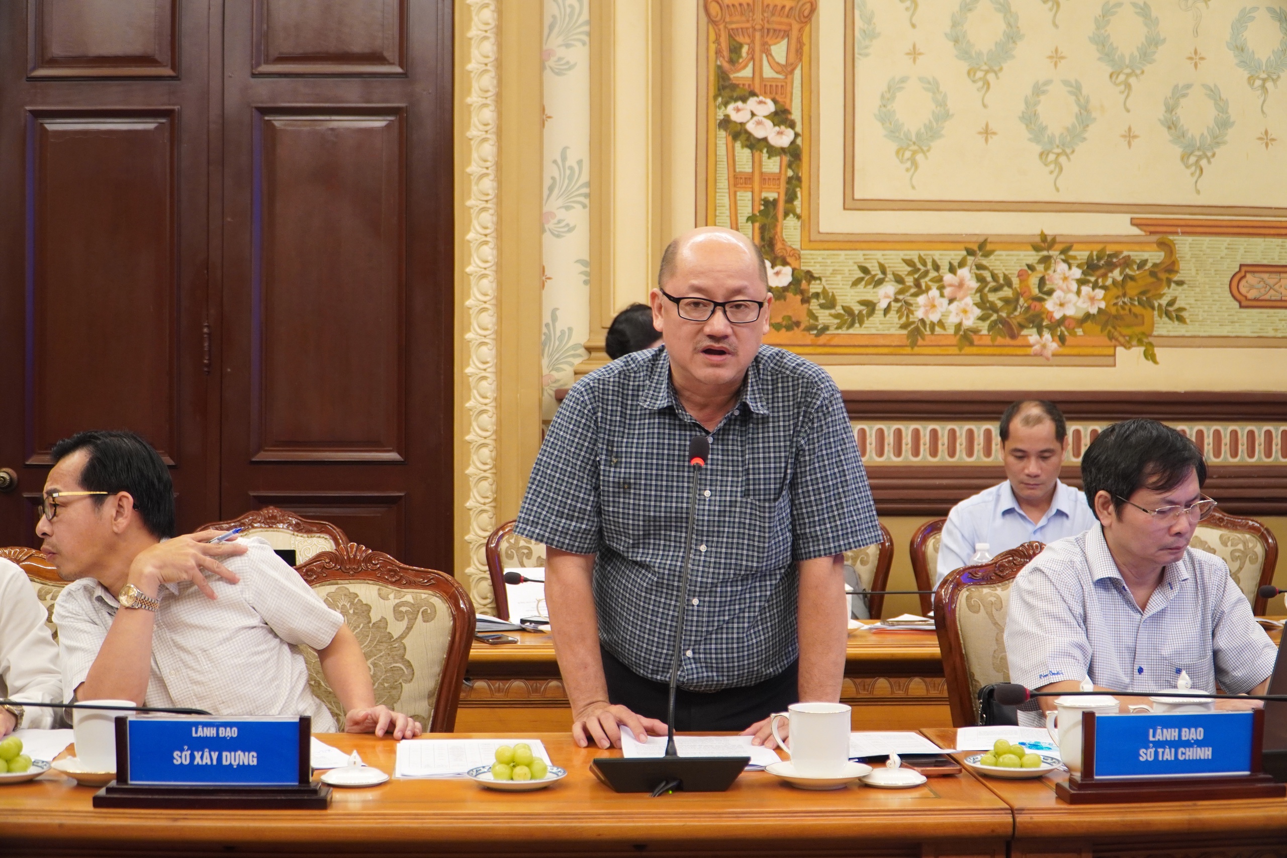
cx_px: 644
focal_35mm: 48
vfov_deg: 28.1
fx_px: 1716
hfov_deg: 41.1
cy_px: 429
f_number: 4
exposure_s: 1/50
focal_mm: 32
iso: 800
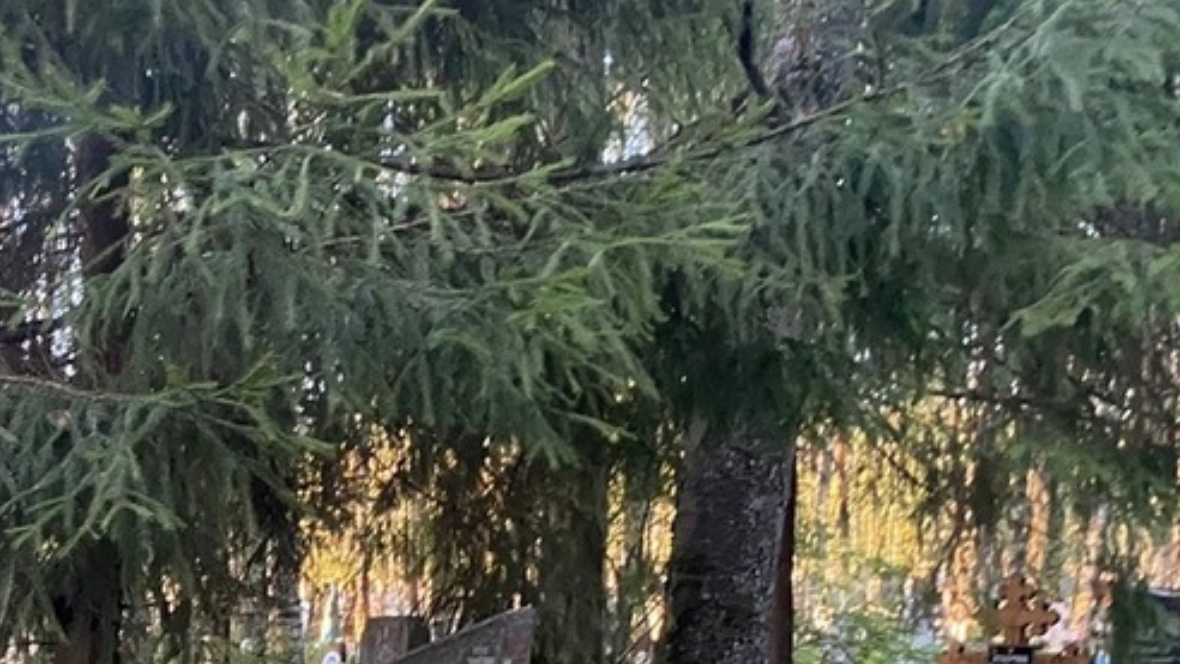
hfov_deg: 33.3
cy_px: 899
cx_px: 84
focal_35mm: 59
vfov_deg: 18.7
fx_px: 1846
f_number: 1.8
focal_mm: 4.25
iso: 320
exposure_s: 1/60
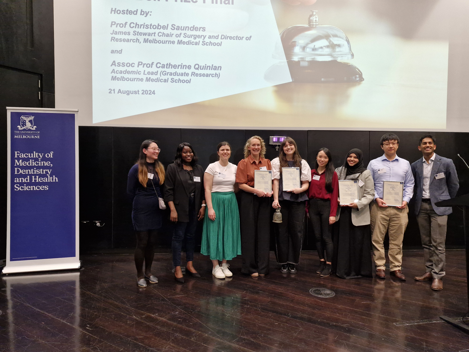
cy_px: 176
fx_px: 312
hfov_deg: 73.9
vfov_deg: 58.9
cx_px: 234
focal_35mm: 23
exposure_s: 1/100
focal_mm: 5.54
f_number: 1.8
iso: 640
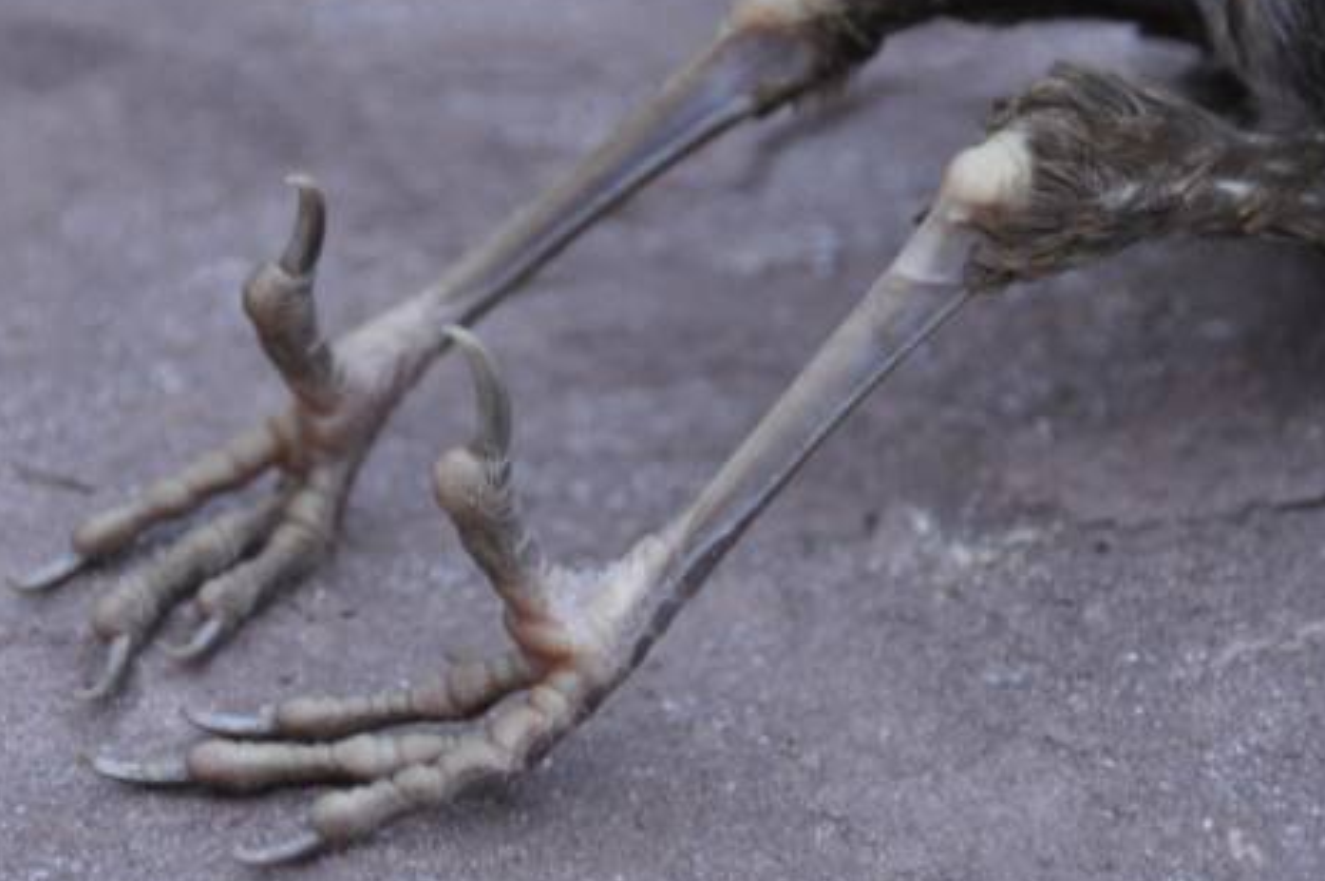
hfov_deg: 5.7
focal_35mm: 363
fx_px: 13345
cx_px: 445
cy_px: 402
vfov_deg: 3.8
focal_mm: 125
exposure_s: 1/13
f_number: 5.6
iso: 640
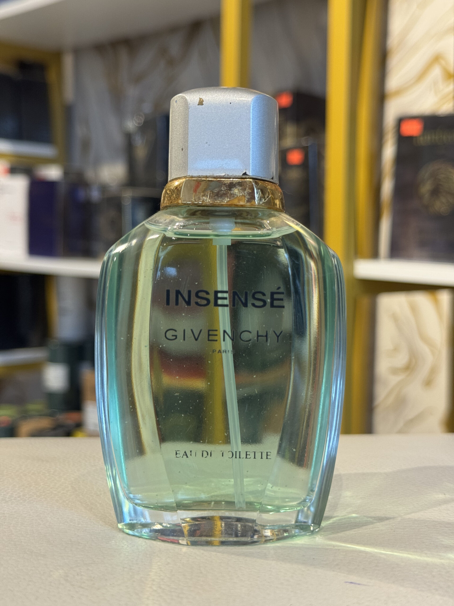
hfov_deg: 30.3
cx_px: 227
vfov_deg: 39.7
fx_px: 839
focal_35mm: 48
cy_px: 303
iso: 125
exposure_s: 1/50
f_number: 1.78
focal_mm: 6.76
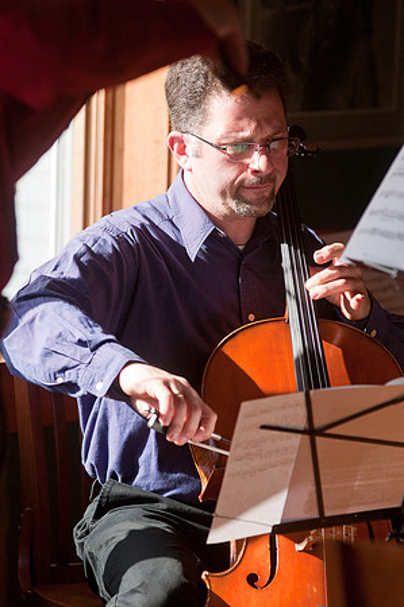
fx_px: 3669
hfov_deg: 6.3
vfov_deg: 9.5
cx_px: 202
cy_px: 304
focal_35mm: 218
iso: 640
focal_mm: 145
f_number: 4
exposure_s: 1/1000
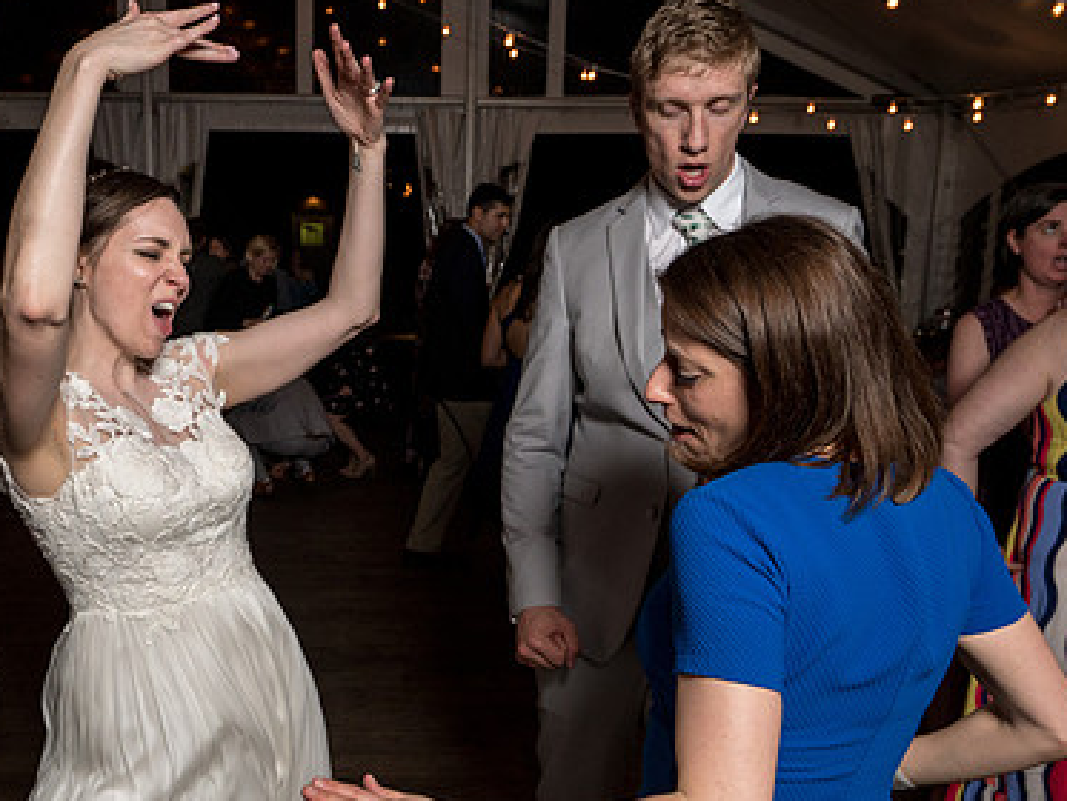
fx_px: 1018
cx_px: 394
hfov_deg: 54.7
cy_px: 468
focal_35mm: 33
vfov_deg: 42.8
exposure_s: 1/200
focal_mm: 20
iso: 2000
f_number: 5.6
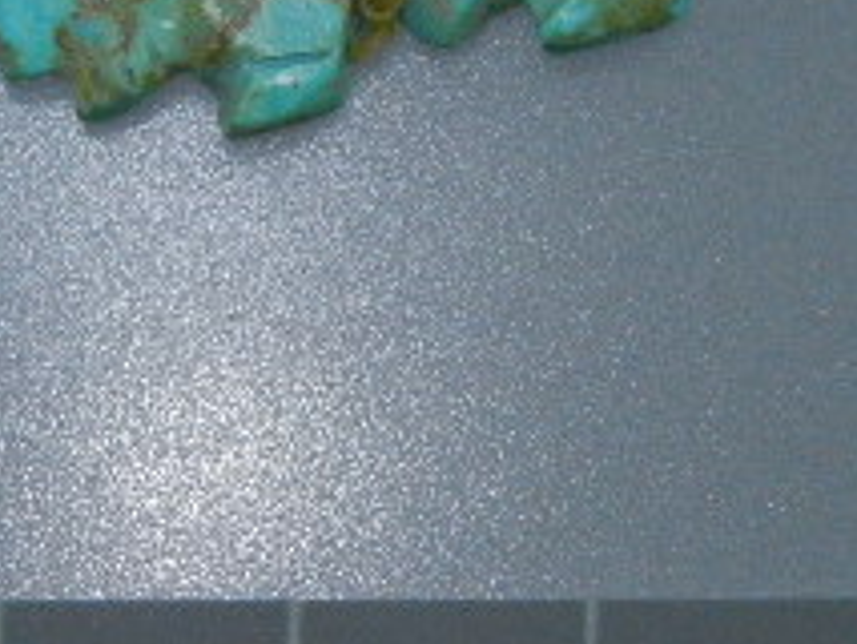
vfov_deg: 9.4
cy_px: -125
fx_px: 3864
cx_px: 318
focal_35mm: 156
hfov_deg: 12.6
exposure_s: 1/30
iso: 800
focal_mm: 9.3
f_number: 7.8
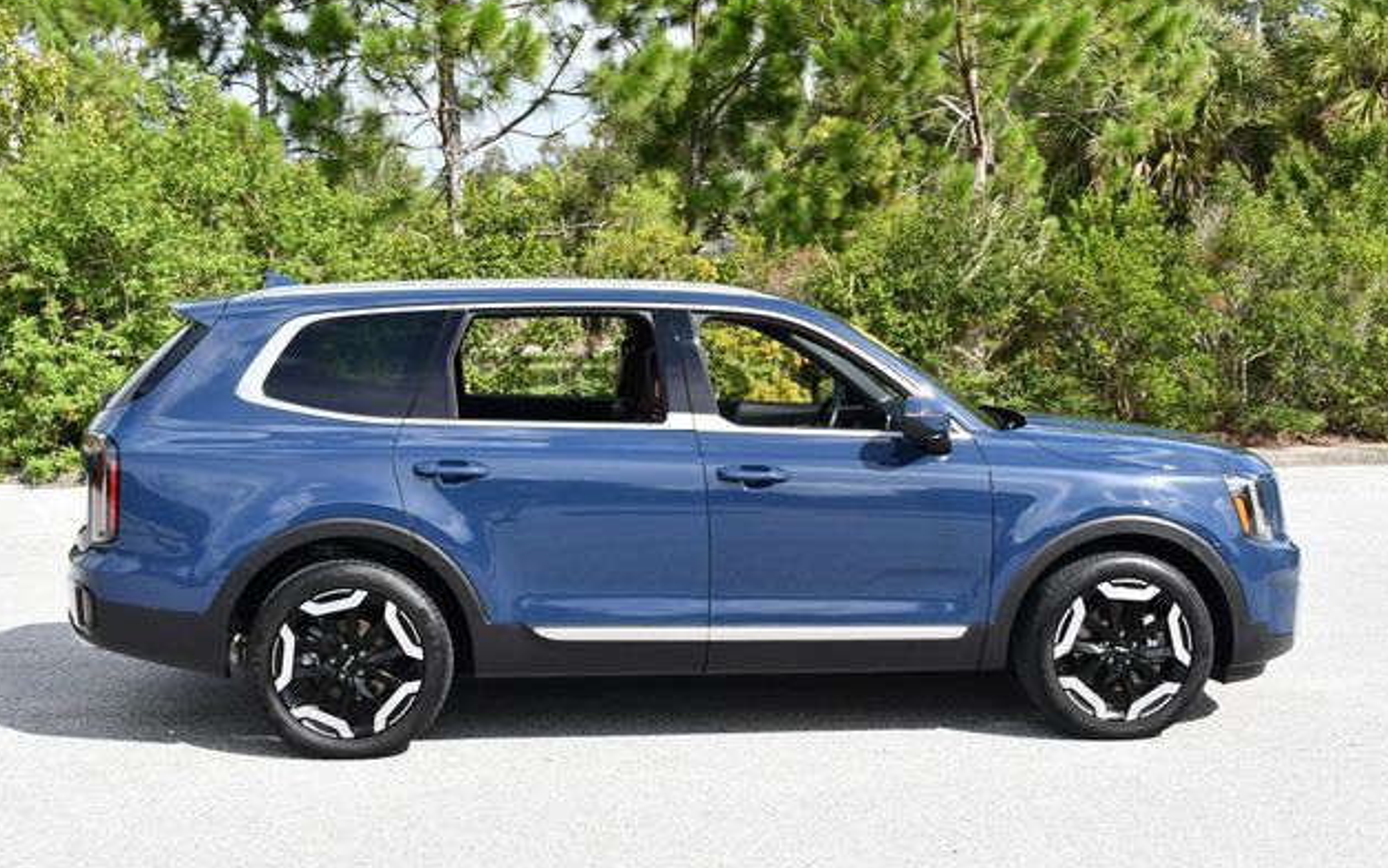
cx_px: 691
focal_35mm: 50
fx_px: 1892
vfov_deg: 25.8
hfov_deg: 40.3
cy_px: 407
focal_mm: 24
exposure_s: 1/250
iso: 160
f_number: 8
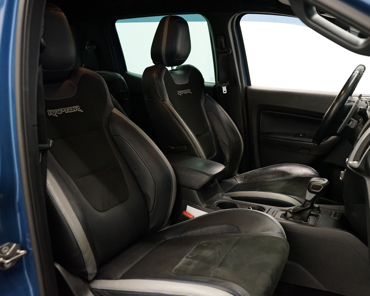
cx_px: 210
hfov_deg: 52.7
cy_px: 148
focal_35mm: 34
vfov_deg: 43.4
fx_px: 372
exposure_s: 1/160
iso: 5000
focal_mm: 30
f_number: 3.5
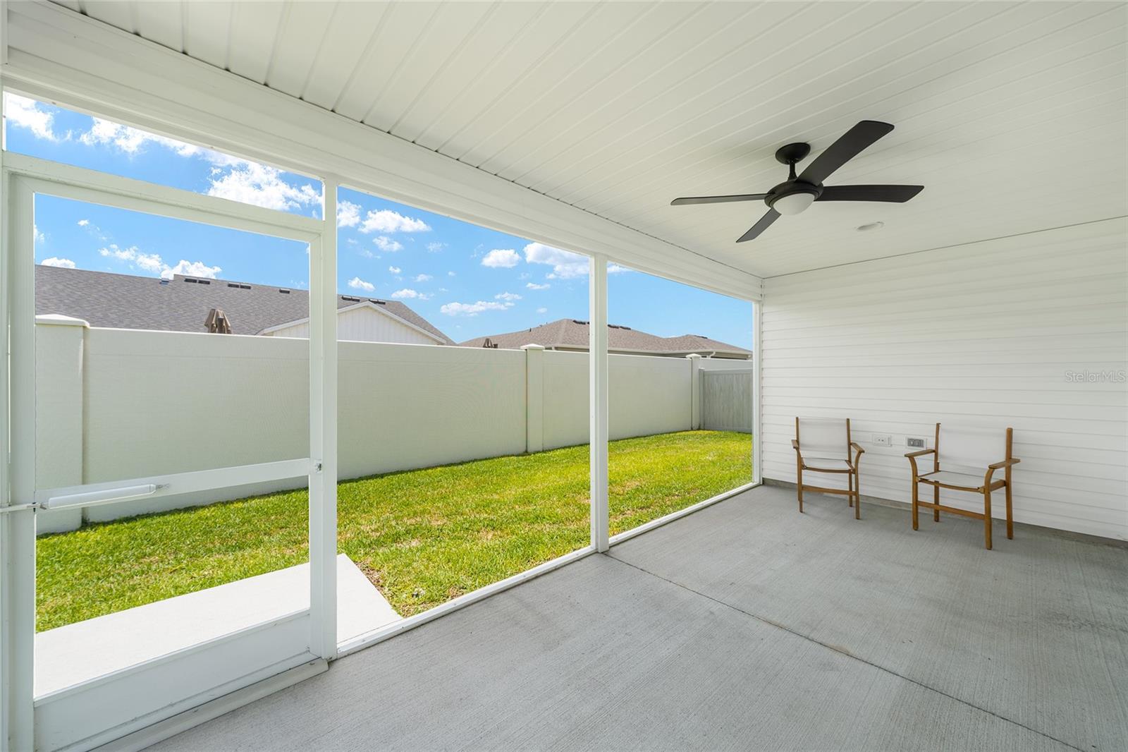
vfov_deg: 85.4
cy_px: 376
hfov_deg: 108.3
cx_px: 564
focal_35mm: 13
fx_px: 407
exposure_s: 1/30
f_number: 8
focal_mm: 13
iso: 125
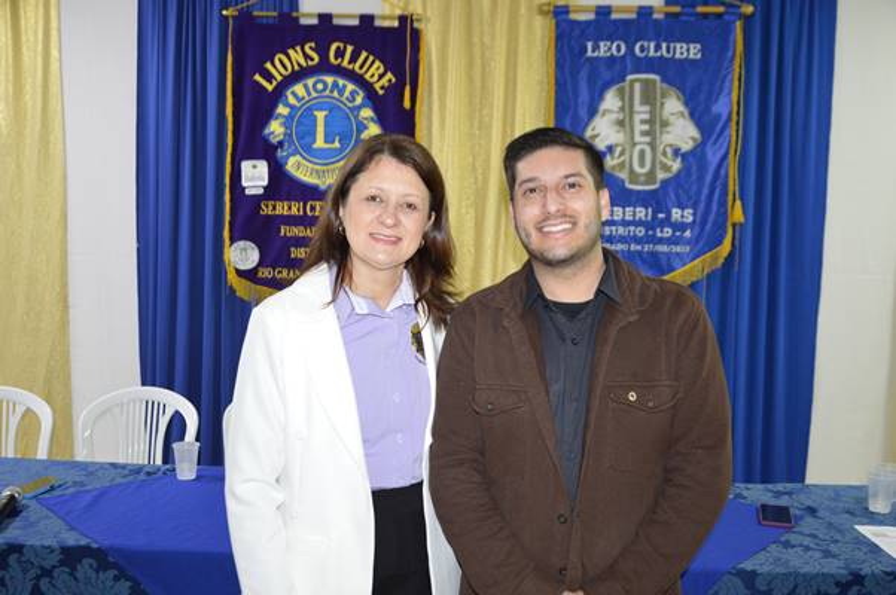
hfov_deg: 57.3
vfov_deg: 39.9
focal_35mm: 33
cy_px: 298
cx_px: 448
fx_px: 820
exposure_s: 1/60
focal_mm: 22
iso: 1800
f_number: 3.8
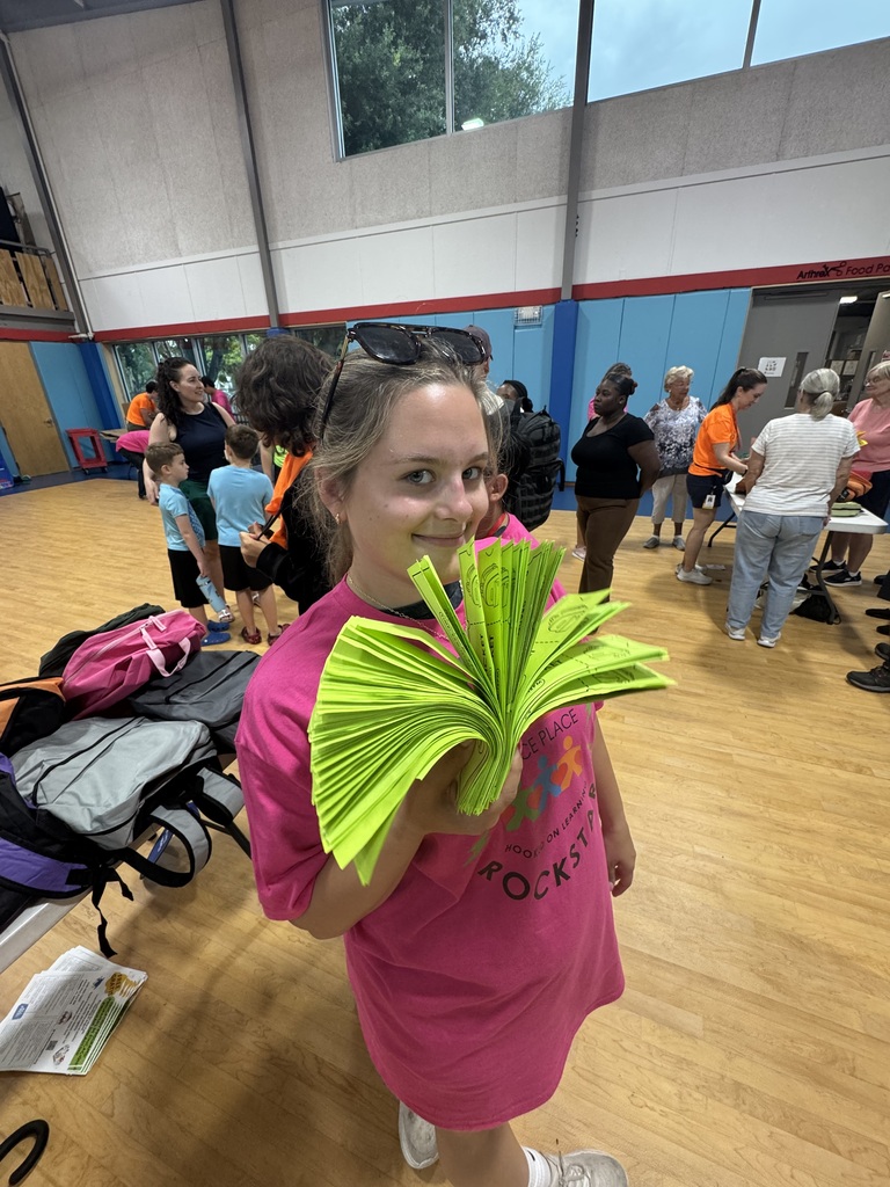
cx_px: 445
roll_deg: +1.4
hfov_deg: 85.7
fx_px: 480
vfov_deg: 102.1
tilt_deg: -24.6
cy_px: 594
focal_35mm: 14
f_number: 2.2
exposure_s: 1/120
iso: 200
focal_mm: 2.22
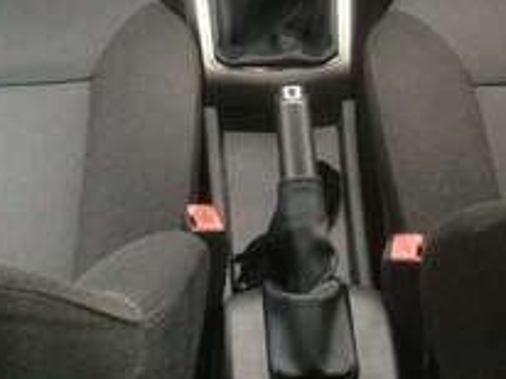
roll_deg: -0.7
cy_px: -164
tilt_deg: -32.9
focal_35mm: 93
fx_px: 1358
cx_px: 228
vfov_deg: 14.9
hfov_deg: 21.1
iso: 80
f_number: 2.2
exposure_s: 1/33
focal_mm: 4.15
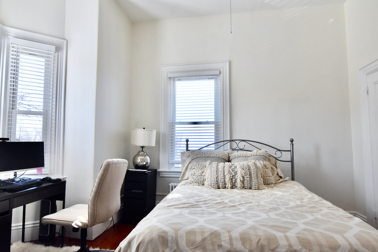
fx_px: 231
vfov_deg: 57.2
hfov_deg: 78.5
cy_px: 125
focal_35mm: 22
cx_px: 182
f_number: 7.1
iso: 800
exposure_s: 1/200
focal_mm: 14
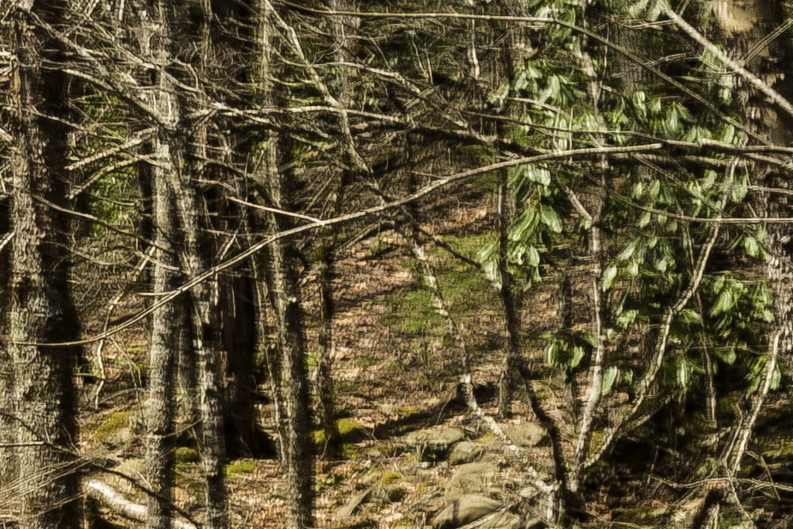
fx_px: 6874
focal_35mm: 312
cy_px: 1084
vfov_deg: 4.3
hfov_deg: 6.4
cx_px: -785
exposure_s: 1/2.5
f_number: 13
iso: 100
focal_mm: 48
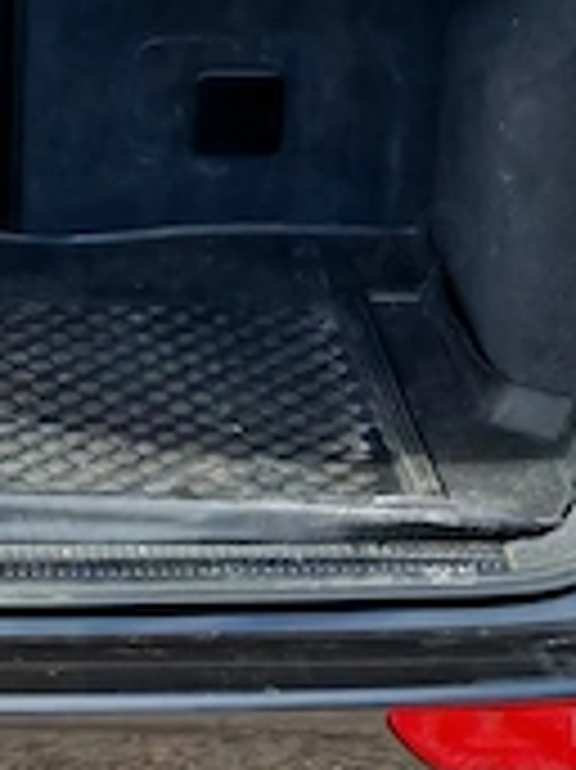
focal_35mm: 253
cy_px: -131
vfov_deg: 7.8
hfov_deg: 5.8
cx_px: -126
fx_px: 5620
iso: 50
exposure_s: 1/1100
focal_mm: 6.67
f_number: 2.8
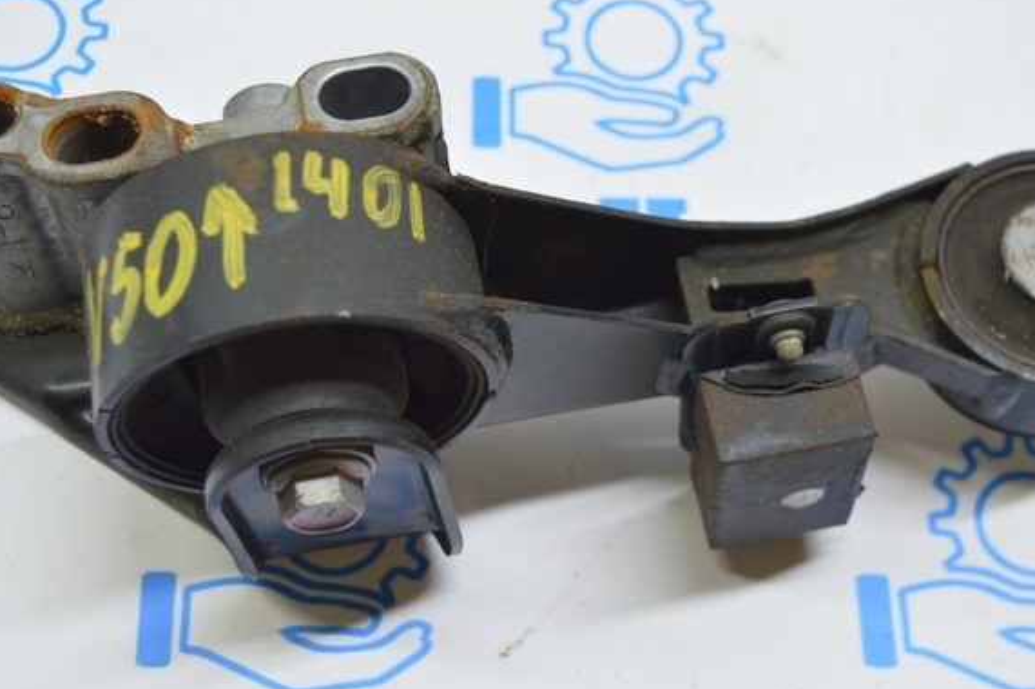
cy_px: 344
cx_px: 455
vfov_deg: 21.9
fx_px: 1778
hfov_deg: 32.4
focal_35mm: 62
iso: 400
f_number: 3.8
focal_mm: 23
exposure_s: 1/50
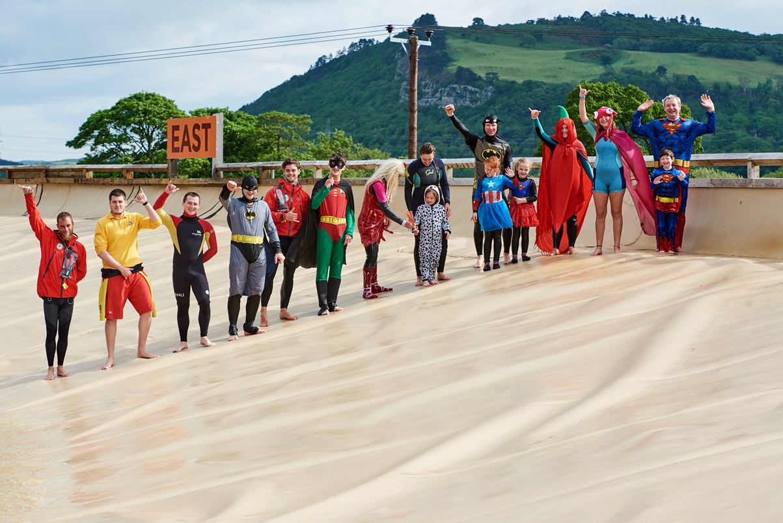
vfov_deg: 13.7
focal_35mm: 100
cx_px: 392
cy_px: 262
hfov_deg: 20.4
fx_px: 2176
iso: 500
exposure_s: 1/640
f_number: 9
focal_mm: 100
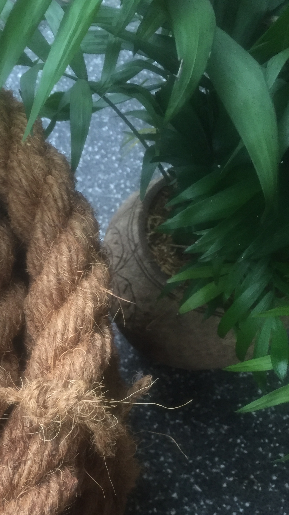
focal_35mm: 45
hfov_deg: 25.6
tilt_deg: -63.4
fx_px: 613
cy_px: 349
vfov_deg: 44.7
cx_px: 21
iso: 250
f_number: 2.2
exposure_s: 1/33
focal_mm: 4.15
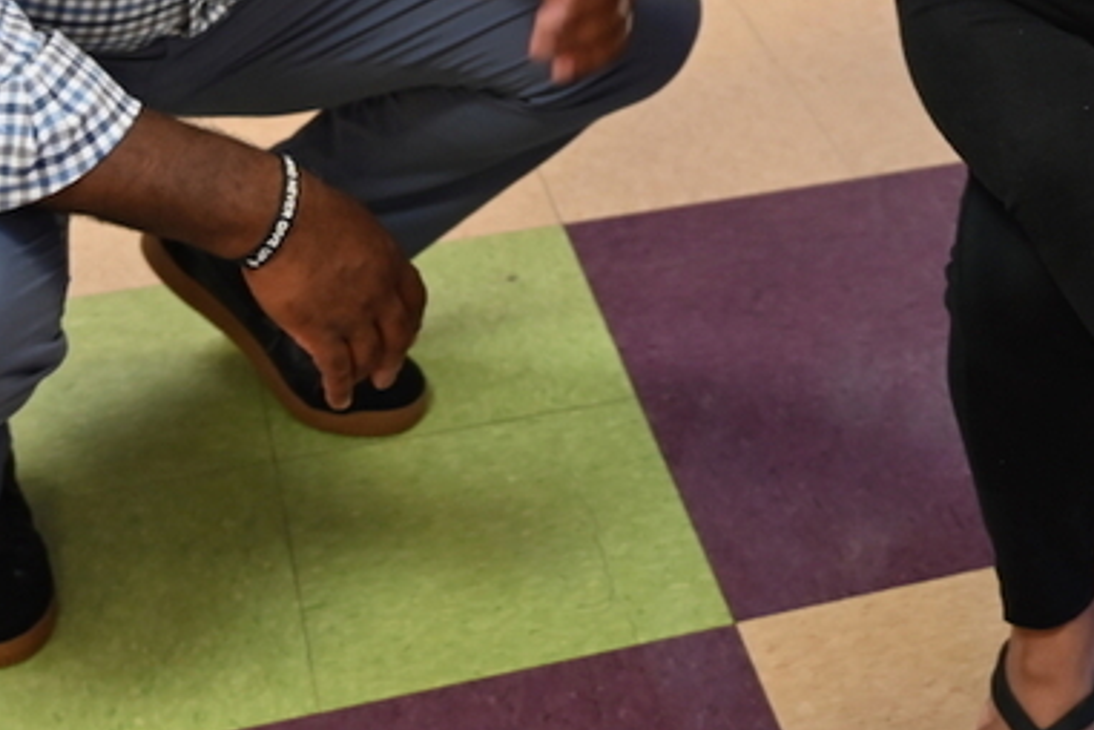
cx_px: 896
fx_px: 2370
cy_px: -244
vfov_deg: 16.4
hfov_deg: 25.5
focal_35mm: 78
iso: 2000
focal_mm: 29
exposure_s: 1/125
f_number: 4
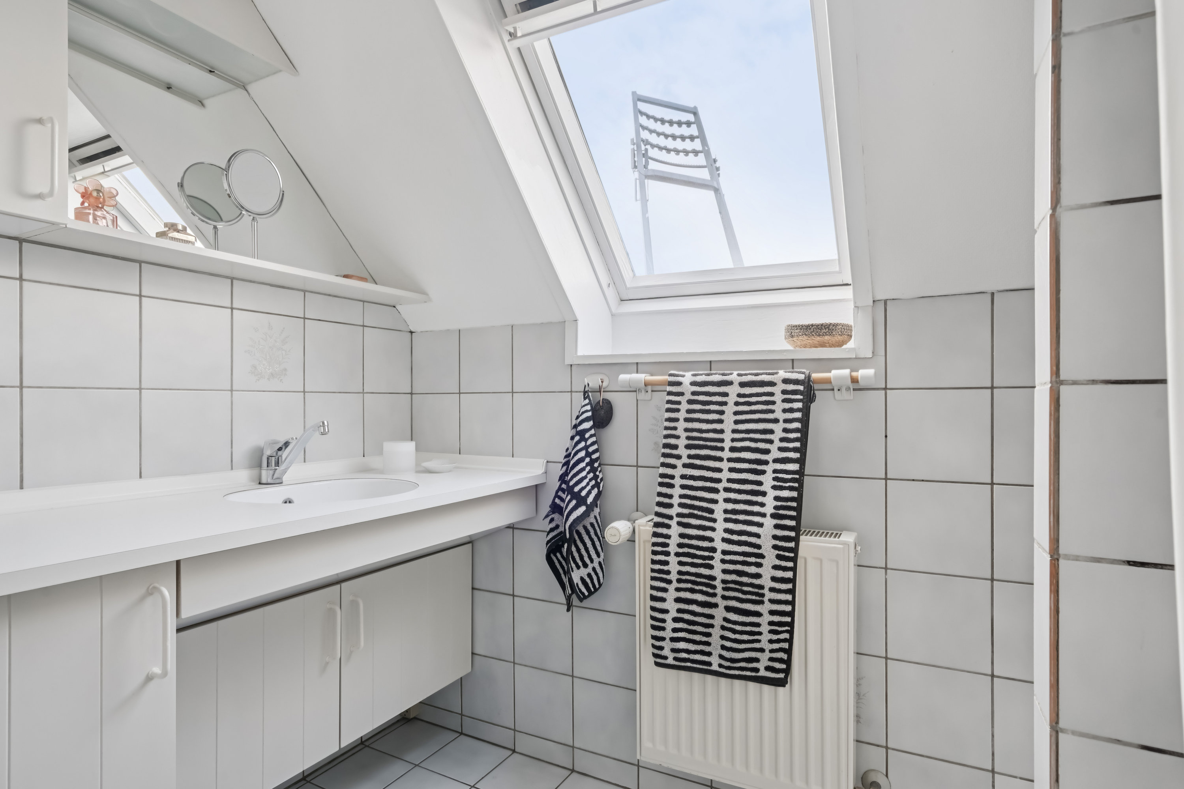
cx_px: 592
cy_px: 394
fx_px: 625
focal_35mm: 19
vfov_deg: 64.6
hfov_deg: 86.9
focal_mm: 19
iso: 400
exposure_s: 1/30
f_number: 9
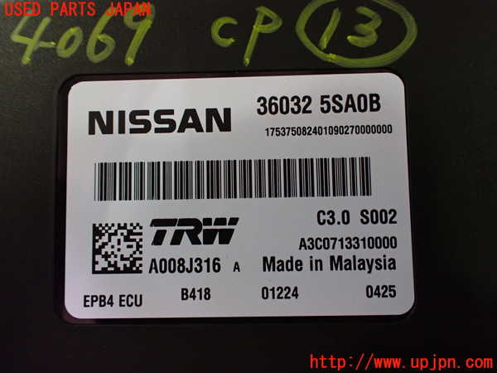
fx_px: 431
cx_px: 248
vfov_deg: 46.8
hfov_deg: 60.0
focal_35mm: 30
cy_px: 186
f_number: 2.3
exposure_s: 1/100
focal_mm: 5.4
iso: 800
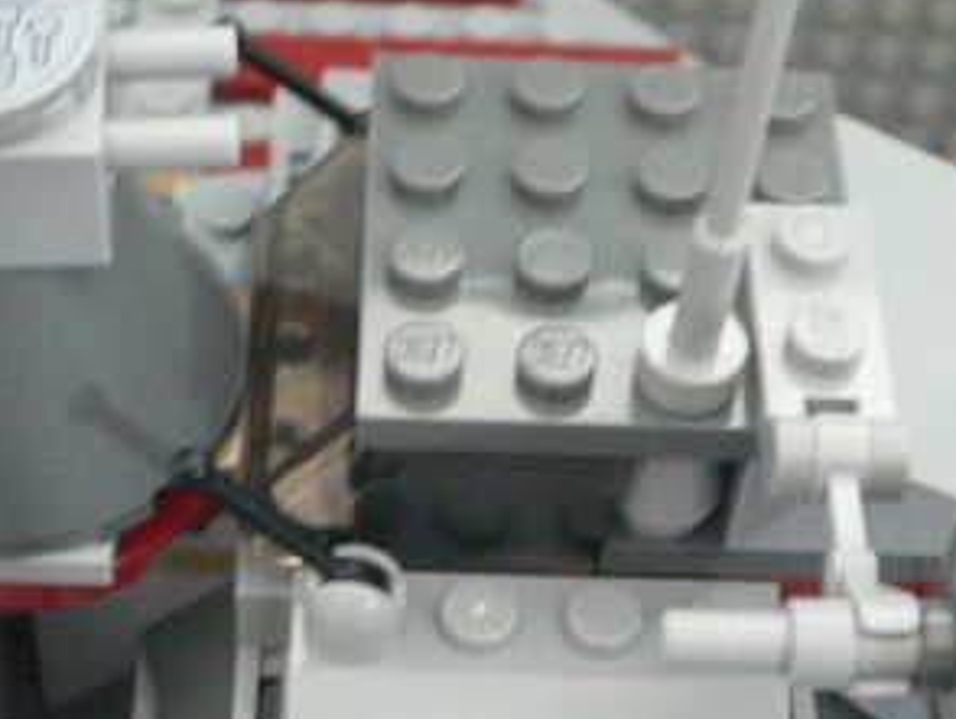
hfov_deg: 26.3
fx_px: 2045
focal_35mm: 74
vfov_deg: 19.9
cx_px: 563
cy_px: 426
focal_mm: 6.3
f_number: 2.8
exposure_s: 1/10
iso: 200
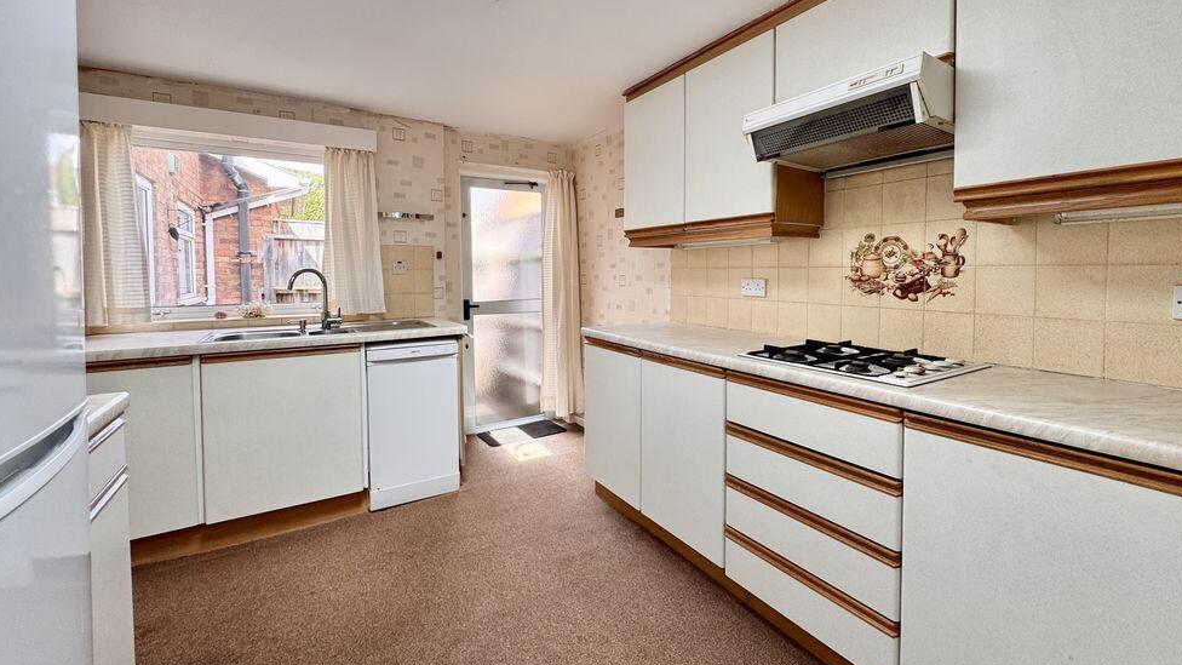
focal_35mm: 16
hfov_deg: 99.3
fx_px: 501
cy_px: 289
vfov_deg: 66.8
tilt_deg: -2.3
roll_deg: +0.8
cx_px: 615
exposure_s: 1/99
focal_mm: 2.22
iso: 50
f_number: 2.2
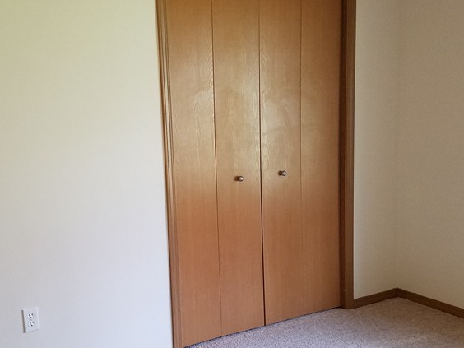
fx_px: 657
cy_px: 193
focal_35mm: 49
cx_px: 186
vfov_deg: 29.7
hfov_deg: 38.8
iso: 160
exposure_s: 1/60
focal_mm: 4.25
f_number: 1.7
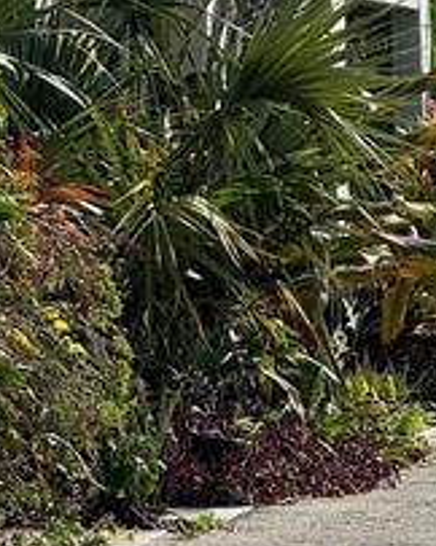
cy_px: 481
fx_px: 5589
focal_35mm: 346
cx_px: 328
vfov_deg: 5.6
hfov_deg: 4.5
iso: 50
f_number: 2.8
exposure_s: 1/1167
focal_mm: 15.66
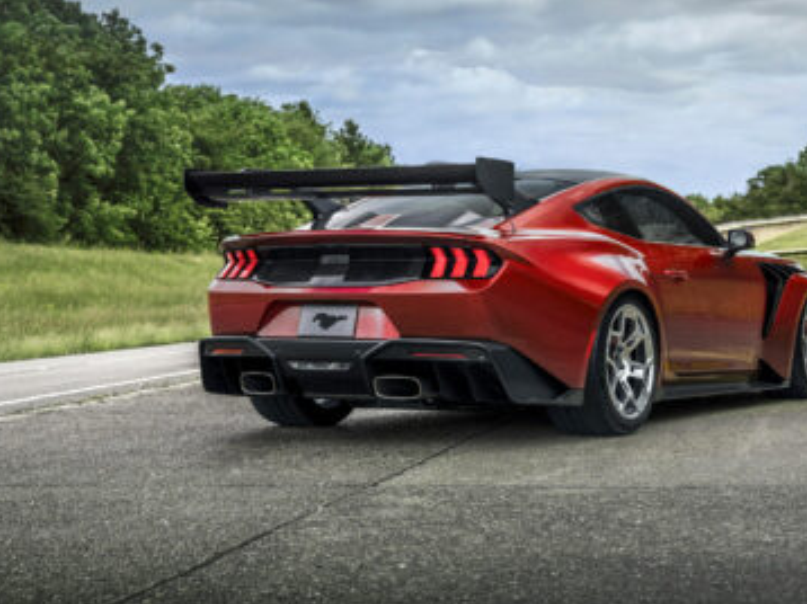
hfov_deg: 25.4
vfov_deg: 19.2
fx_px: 1771
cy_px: 151
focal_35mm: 76
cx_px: 602
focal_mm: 63
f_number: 10
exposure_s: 1/5
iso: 50
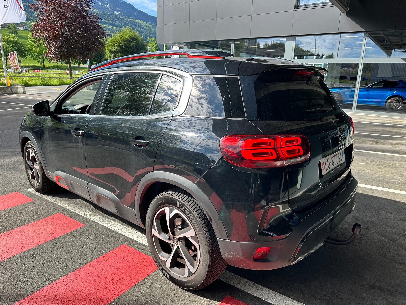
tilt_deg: -13.9
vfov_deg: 56.8
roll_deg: -2.3
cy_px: 152
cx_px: 203
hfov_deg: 71.6
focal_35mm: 24
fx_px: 281
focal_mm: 6.86
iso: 80
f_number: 1.78
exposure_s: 1/1517
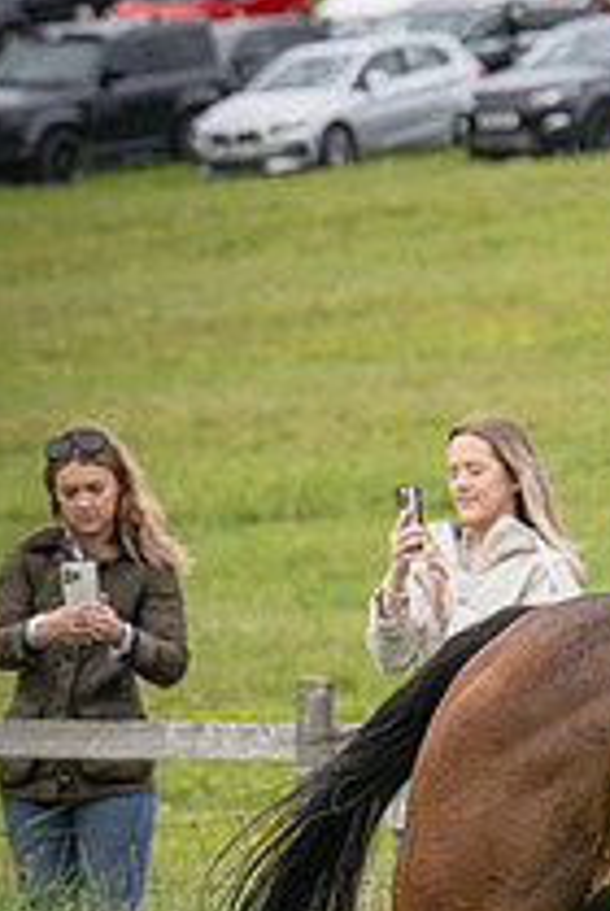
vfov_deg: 4.1
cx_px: 1334
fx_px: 12741
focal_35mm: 503
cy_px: 787
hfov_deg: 2.7
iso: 400
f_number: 4
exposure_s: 1/1600
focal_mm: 91
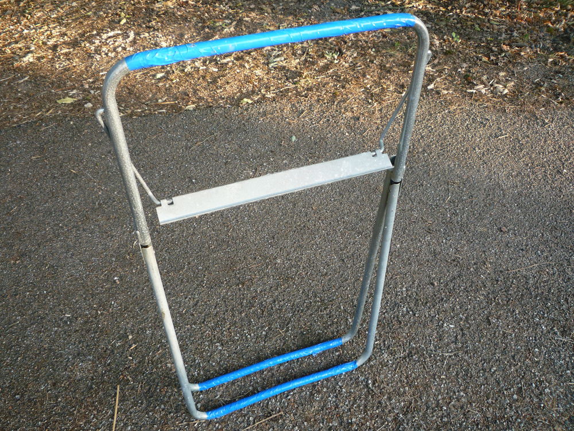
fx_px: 497
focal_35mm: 30
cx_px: 287
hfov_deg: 60.0
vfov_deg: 46.8
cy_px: 216
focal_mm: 5.2
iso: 100
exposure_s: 1/50
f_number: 3.3
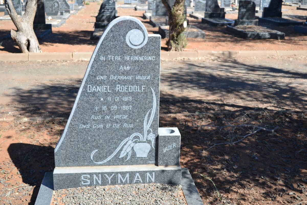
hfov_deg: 43.6
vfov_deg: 29.9
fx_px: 384
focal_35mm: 45
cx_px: 154
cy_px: 102
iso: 200
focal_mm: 30
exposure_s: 1/125
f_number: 5.6
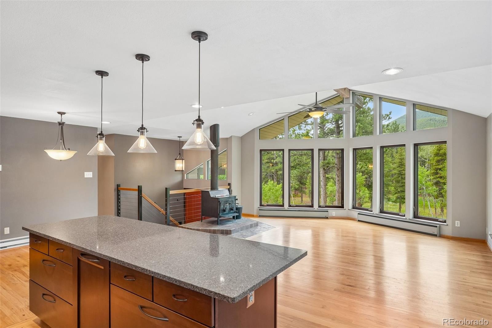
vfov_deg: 63.2
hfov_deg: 85.4
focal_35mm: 20
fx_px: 266
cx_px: 246
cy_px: 164
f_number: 8
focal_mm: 13
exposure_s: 1/20
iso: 500
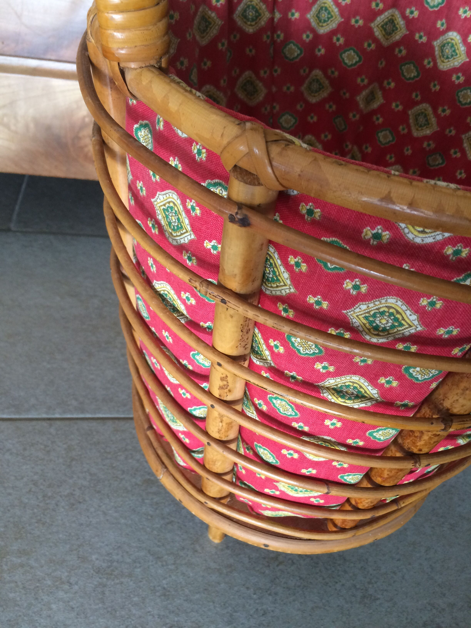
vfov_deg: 61.7
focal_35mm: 29
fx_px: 526
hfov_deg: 48.2
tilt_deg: -45.1
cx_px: 236
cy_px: 314
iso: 160
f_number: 2.2
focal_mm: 4.15
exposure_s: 1/33
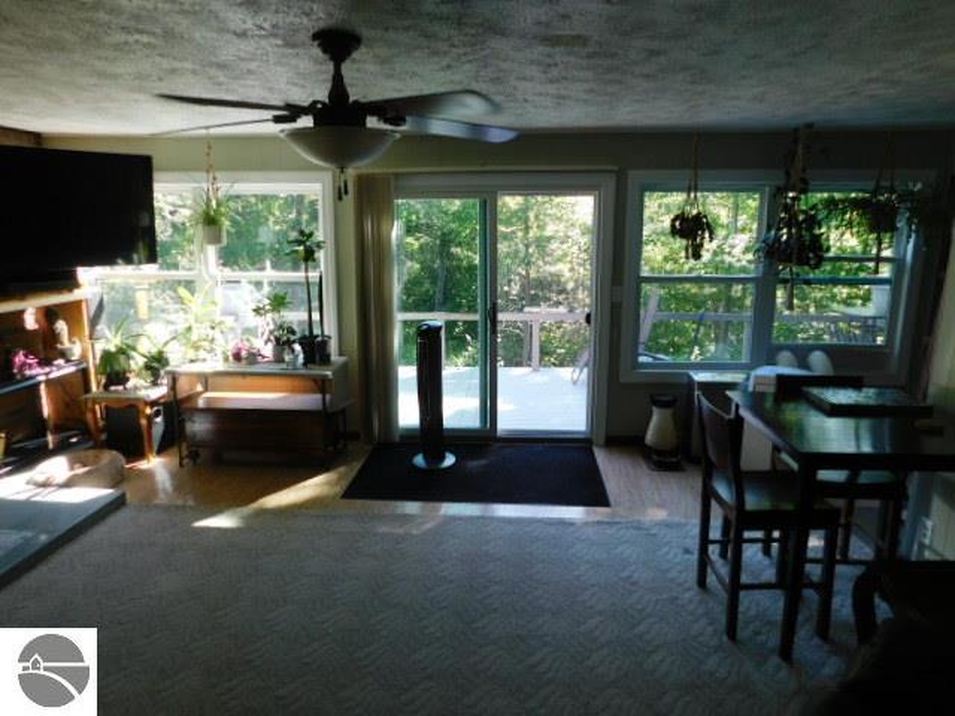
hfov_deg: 73.9
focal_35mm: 23
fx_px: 635
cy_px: 358
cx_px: 478
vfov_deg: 58.9
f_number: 3
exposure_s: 1/50
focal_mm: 4
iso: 125
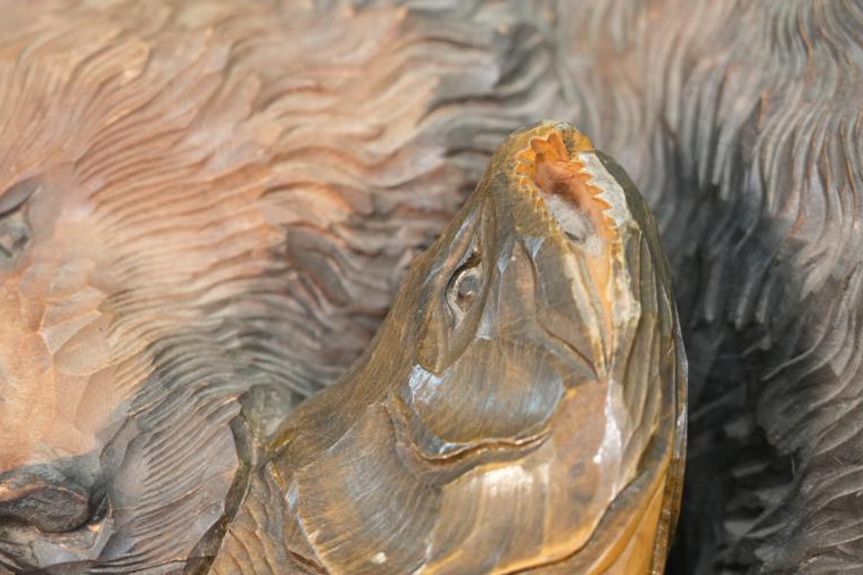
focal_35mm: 150
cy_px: 222
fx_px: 3596
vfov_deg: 9.1
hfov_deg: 13.7
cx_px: 268
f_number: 4
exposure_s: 1/125
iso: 2000
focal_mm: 105
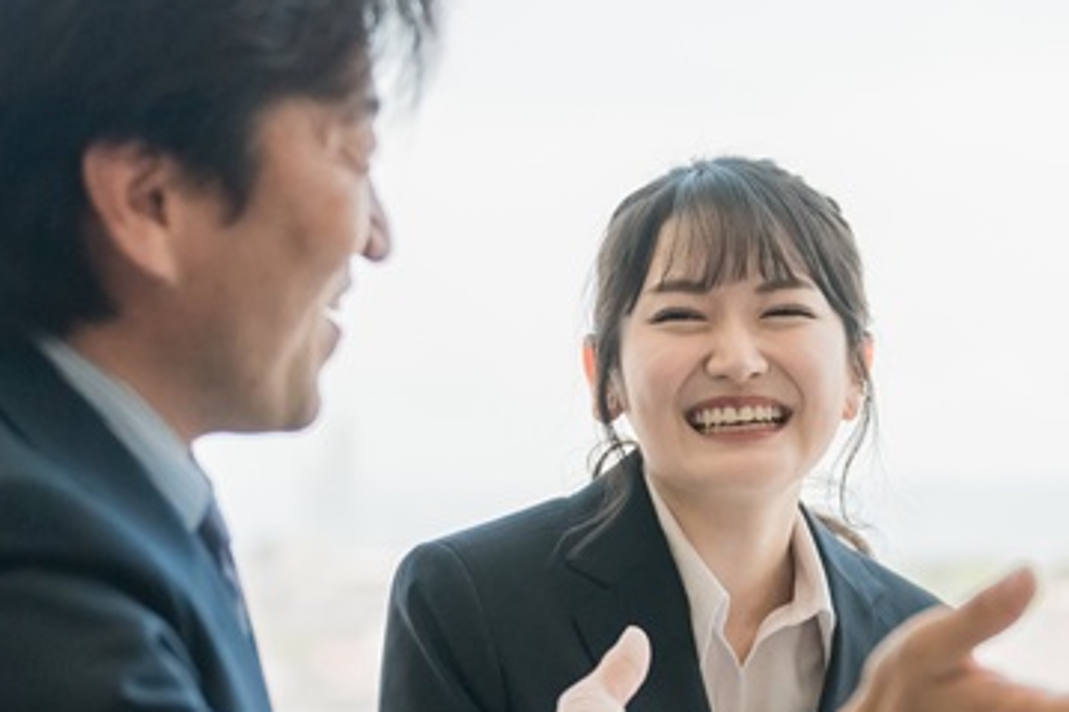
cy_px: 618
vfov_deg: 7.9
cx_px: 1307
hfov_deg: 11.6
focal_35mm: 174
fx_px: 5164
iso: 250
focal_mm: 60
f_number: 2.5
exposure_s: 1/1600
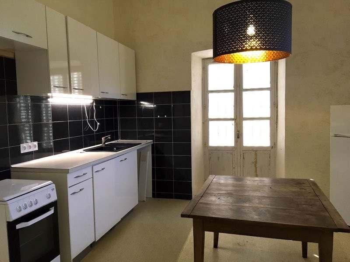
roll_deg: +1.1
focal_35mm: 29
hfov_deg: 61.7
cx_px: 175
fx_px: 293
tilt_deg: -3.1
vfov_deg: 48.2
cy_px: 131
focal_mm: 4.15
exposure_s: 1/33
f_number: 2.2
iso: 50
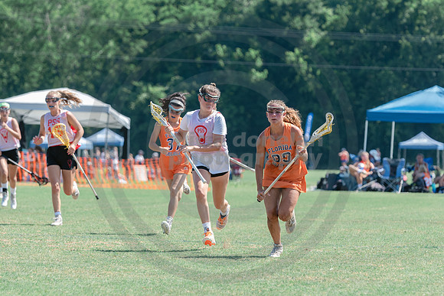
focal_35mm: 282
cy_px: 172
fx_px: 3484
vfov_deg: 4.9
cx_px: 259
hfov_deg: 7.3
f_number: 4.5
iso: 400
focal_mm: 185
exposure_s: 1/1250
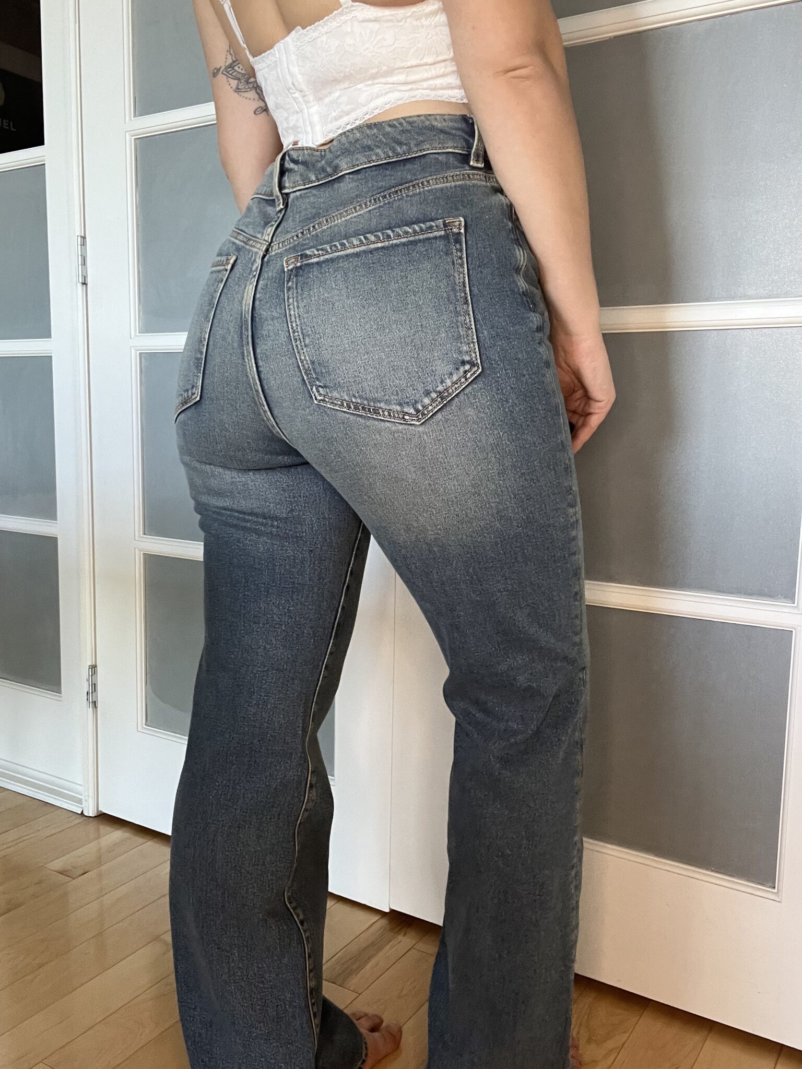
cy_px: 534
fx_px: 927
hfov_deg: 46.8
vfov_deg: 60.0
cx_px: 401
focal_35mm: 30
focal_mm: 2.71
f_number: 2.2
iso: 320
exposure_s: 1/50
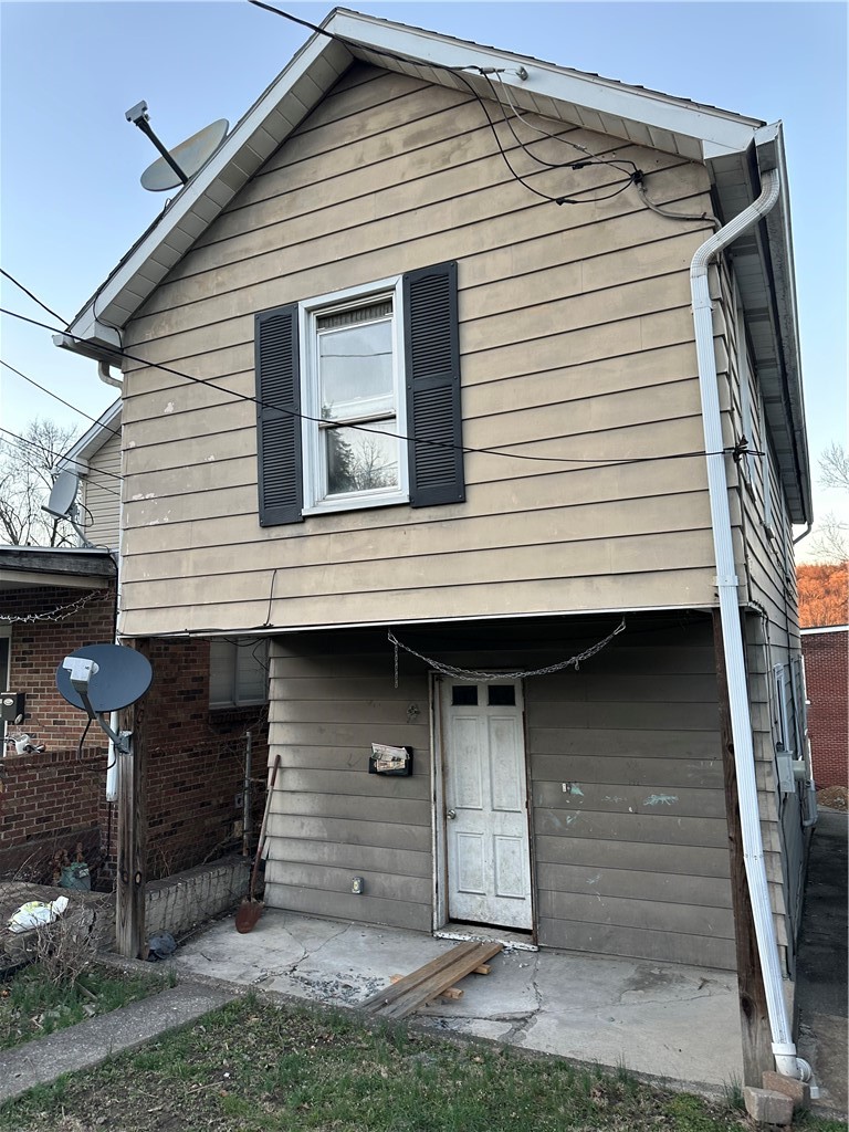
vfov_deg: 71.6
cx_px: 424
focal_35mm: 24
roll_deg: +1.1
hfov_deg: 56.8
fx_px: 785
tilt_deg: +9.7
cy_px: 566
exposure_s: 1/121
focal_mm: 6.86
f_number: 1.78
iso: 100
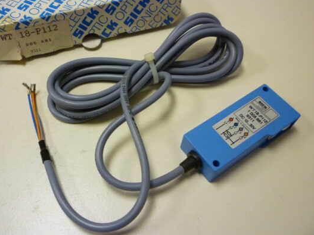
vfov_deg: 42.8
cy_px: 102
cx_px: 138
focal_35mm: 33
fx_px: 299
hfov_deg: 55.2
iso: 400
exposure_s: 1/30
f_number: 3.3
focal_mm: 5.2
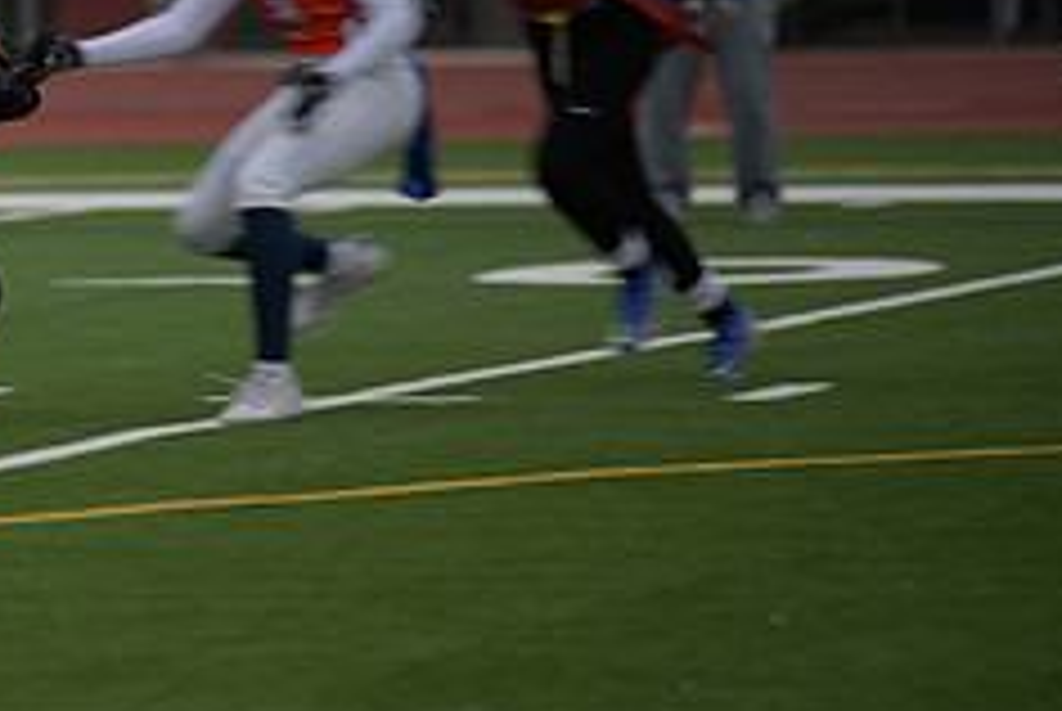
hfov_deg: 4.2
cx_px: -194
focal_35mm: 491
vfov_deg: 2.8
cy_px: -11
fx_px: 14502
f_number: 2.8
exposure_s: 1/200
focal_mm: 200
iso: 72
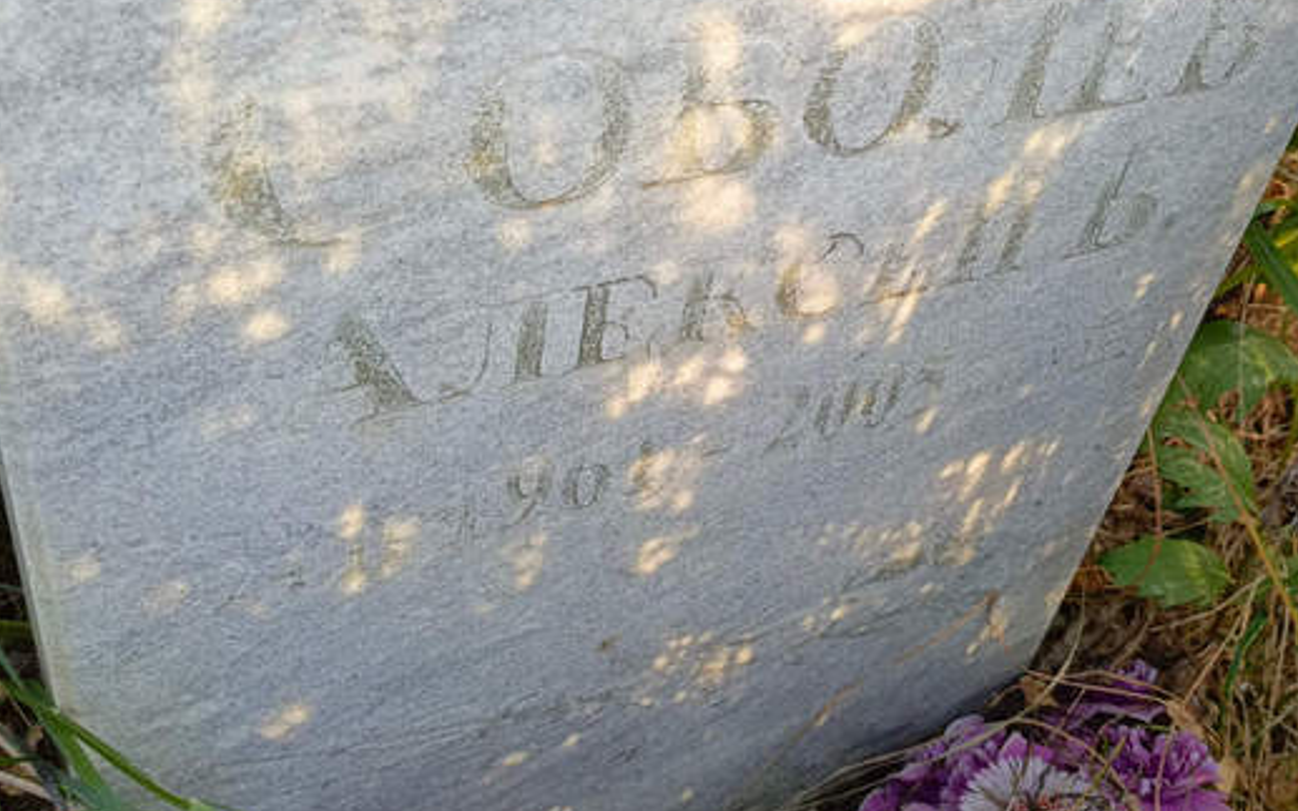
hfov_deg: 47.7
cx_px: 823
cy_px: 394
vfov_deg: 31.2
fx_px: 1450
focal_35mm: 41
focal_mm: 4.76
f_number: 1.69
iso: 148
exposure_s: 1/100
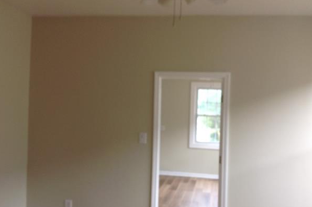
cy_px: 122
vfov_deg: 34.1
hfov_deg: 49.6
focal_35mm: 39
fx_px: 338
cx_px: 155
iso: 50
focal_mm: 4.28
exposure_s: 1/20
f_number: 2.4
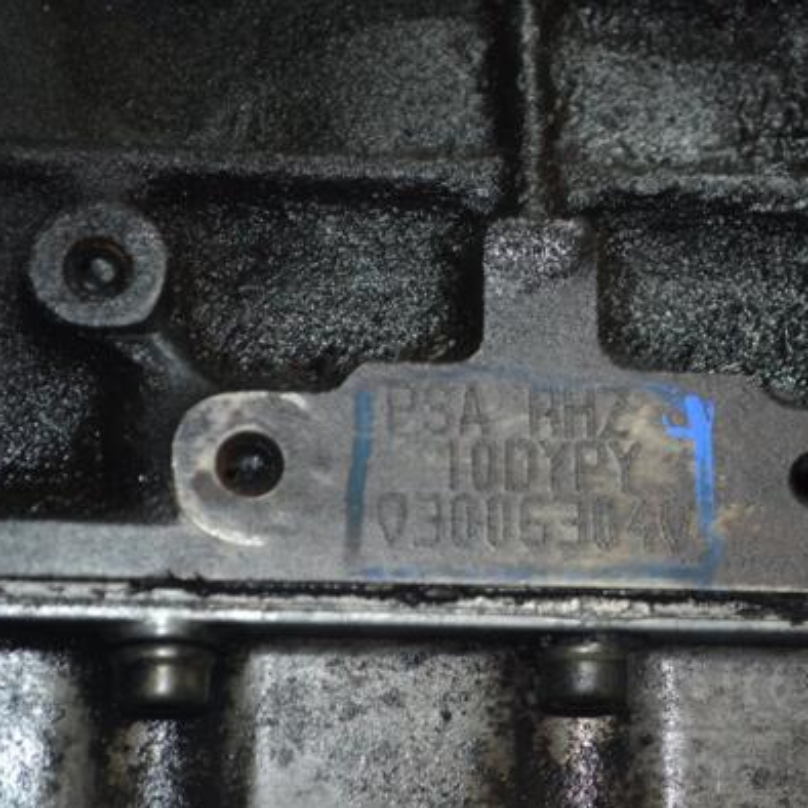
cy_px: 408
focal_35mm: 107
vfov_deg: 16.3
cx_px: 589
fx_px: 2816
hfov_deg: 16.3
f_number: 5.6
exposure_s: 1/60
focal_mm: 55
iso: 1100
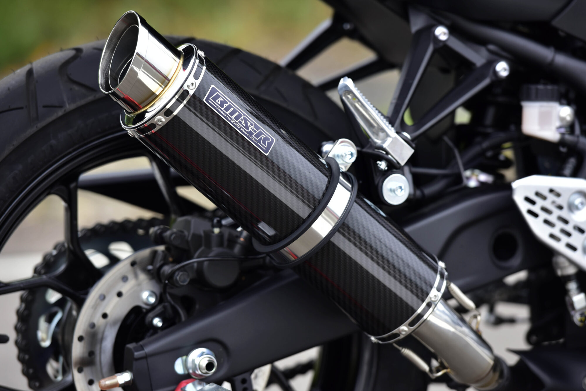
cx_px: 293
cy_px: 196
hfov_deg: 11.1
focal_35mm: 185
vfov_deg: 7.4
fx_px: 3012
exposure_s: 1/800
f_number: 4
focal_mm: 185
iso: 250
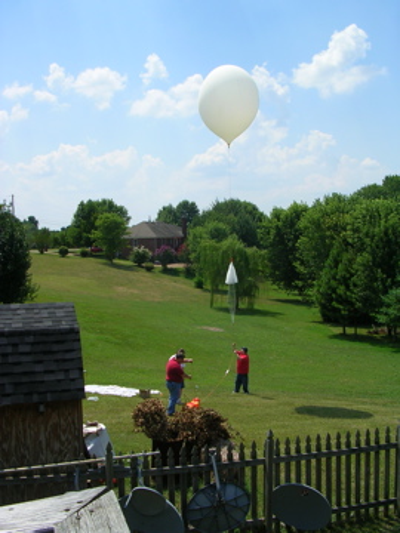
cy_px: 266
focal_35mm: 38
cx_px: 200
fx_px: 585
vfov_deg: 49.0
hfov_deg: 37.7
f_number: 5.6
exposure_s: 1/384
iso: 50
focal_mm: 5.8
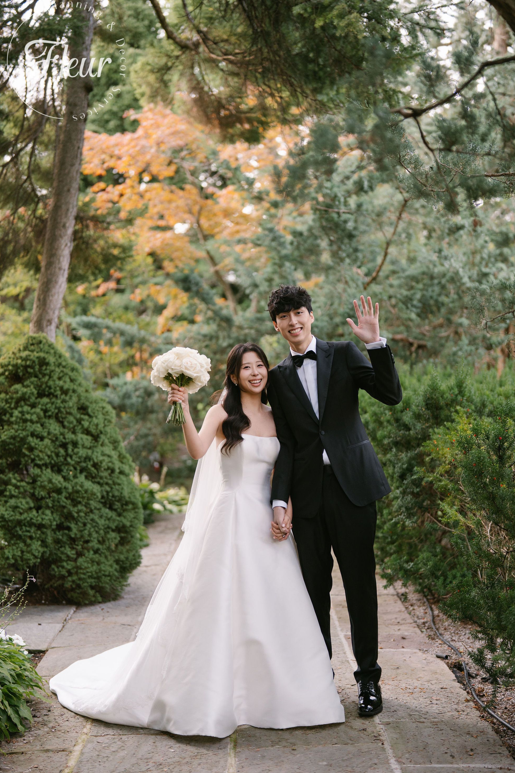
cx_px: 260
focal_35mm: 51
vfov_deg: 38.9
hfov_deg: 26.5
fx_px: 1094
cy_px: 387
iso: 400
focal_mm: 50
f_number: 1.4
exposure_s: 1/800
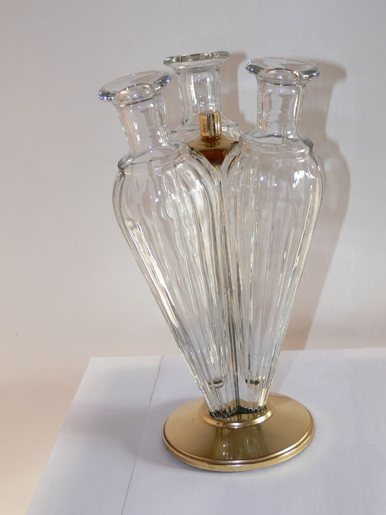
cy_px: 258
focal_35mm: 71
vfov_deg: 27.4
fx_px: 1055
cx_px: 193
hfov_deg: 20.7
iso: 80
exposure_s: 1/60
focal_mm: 12.7
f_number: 3.2
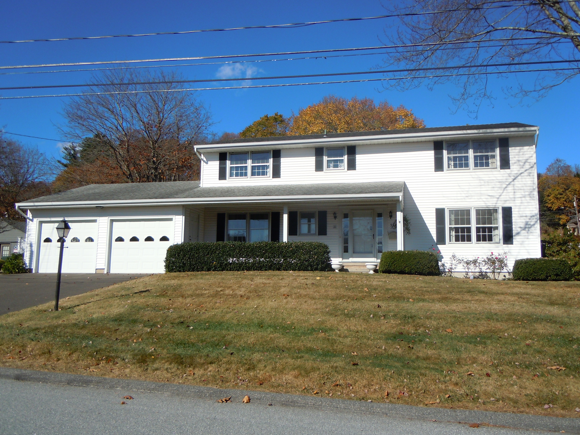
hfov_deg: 58.3
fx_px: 519
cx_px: 291
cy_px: 215
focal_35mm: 31
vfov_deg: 45.4
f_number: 7
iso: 100
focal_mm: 5.4
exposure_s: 1/400
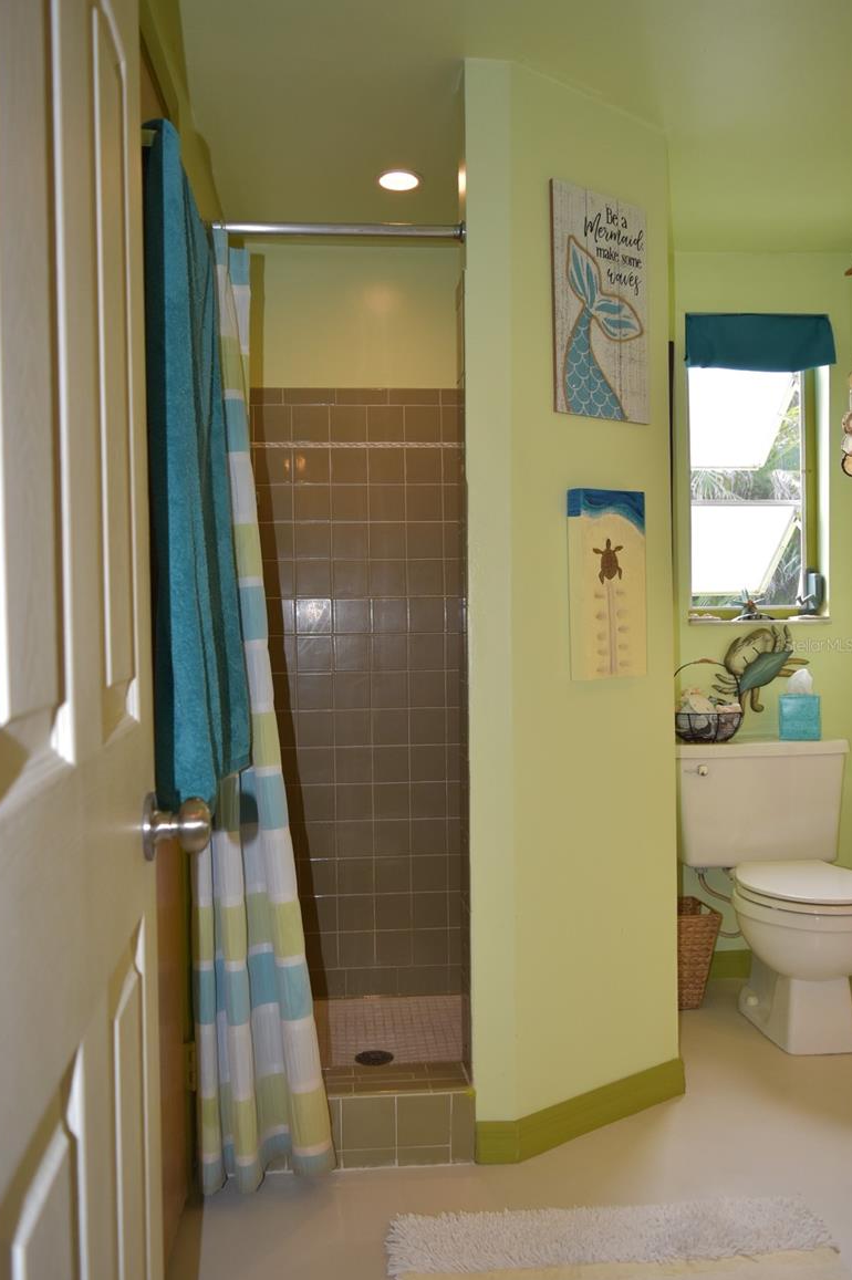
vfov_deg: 65.5
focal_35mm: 28
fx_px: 995
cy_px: 645
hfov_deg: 46.3
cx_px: 415
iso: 400
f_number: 4
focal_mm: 18
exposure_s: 1/100
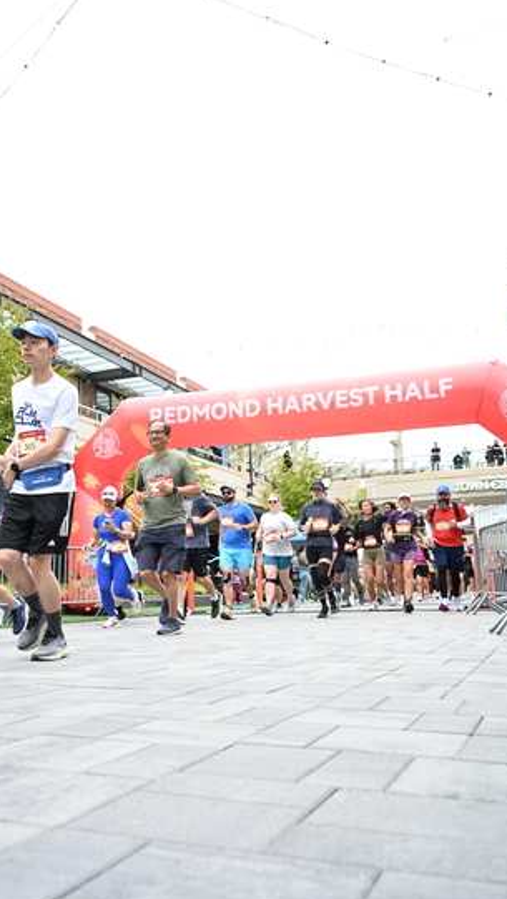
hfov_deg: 35.6
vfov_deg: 59.5
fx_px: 787
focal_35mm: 33
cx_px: 212
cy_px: 449
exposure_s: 1/640
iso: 2000
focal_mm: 31
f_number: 4
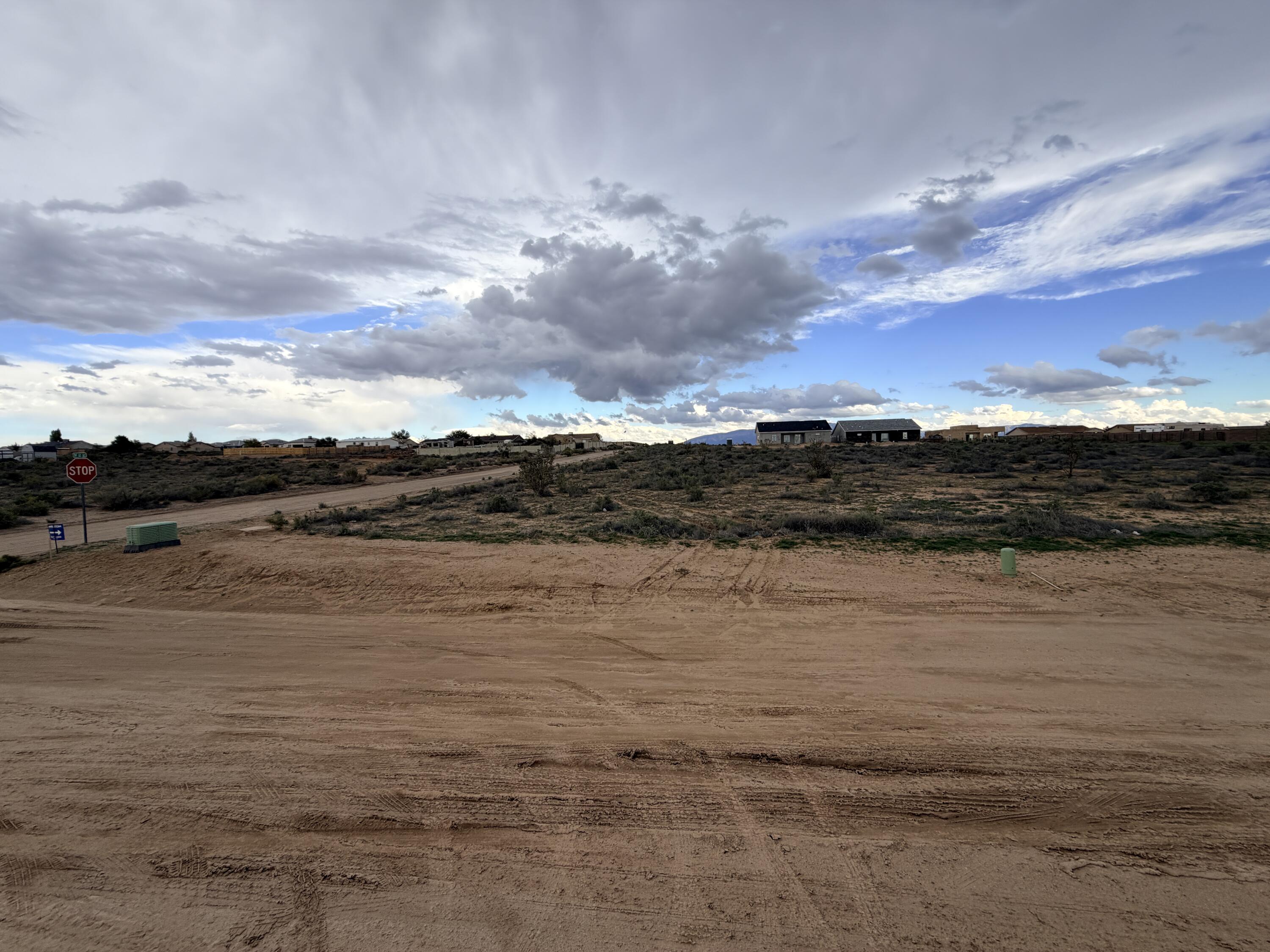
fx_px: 514
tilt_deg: -1.6
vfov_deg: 85.7
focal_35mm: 14
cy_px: 476
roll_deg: +1.5
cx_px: 635
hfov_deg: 102.1
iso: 40
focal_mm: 2.22
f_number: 2.2
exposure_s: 1/770
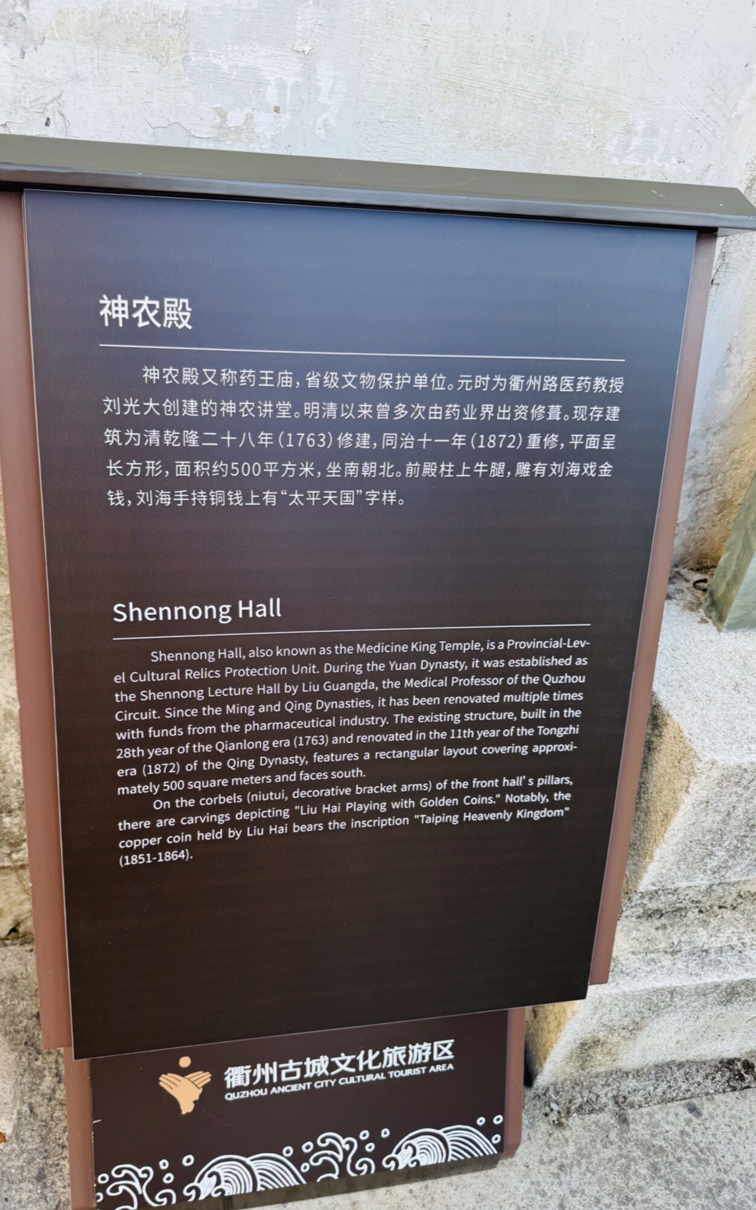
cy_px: 608
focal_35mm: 26
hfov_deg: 47.4
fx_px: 857
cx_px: 309
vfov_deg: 70.4
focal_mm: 6.76
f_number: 1.78
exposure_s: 1/121
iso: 64
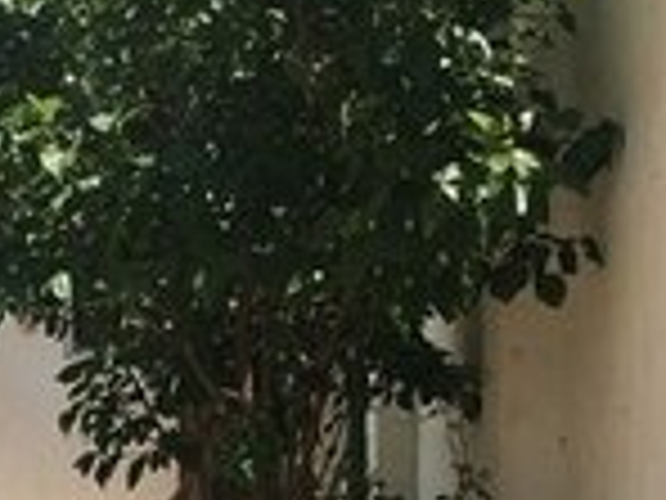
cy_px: 687
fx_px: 2482
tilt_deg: -3.4
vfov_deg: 11.2
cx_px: -63
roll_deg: +0.6
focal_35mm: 129
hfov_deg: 14.9
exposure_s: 1/1923
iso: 25
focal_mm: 4.15
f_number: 2.2
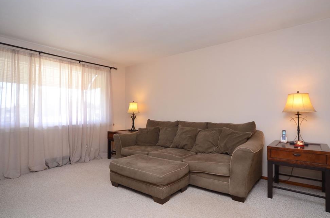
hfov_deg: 87.1
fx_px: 174
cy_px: 106
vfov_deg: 64.2
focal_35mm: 19
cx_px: 168
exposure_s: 1/125
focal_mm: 12
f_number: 5.6
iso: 800
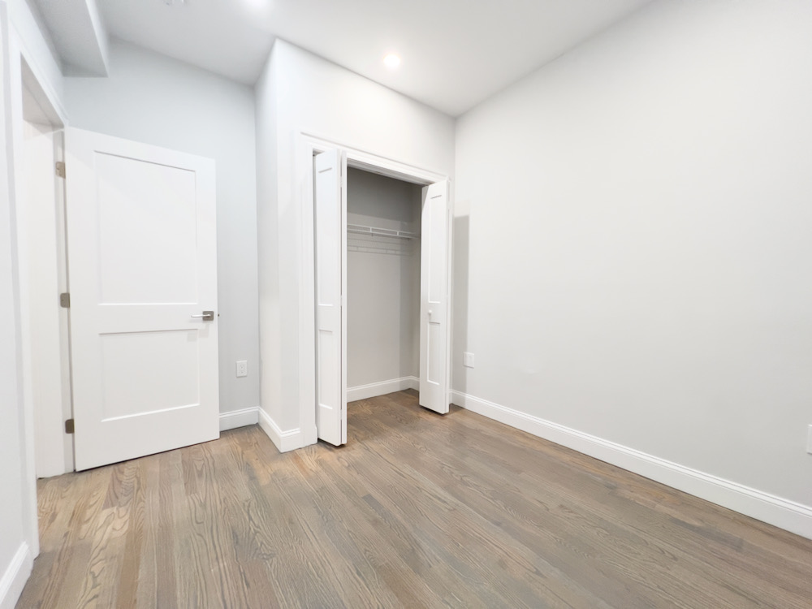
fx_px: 305
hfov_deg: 106.2
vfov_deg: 89.9
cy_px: 304
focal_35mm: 13
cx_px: 406
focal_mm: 1.57
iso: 160
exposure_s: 1/60
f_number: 1.8
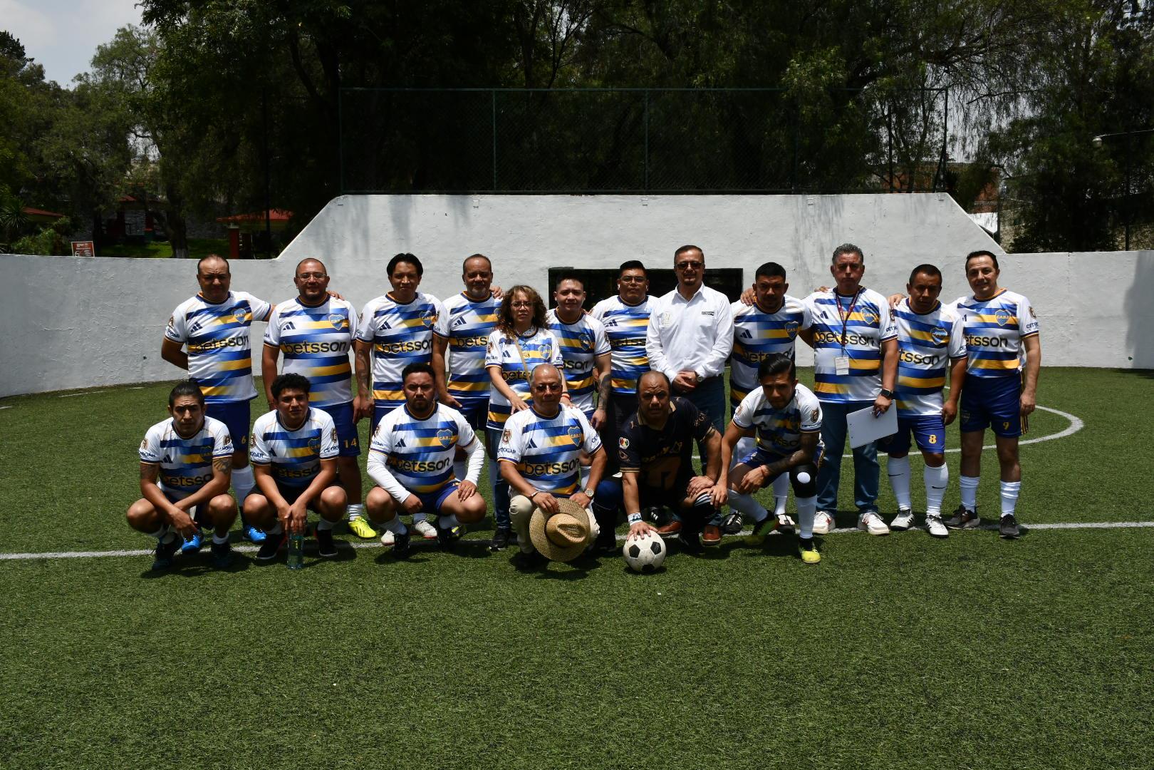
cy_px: 385
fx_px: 1058
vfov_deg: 40.0
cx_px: 577
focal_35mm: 33
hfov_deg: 57.2
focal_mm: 22
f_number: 14
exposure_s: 1/800
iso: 500
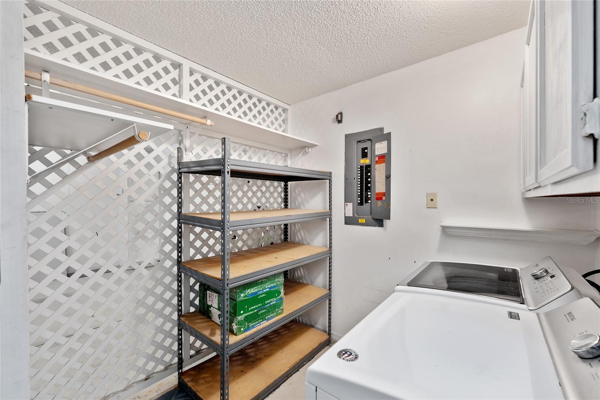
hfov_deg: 104.3
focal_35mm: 14
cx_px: 300
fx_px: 233
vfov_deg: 81.2
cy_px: 200
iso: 125
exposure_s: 1
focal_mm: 14
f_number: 7.1
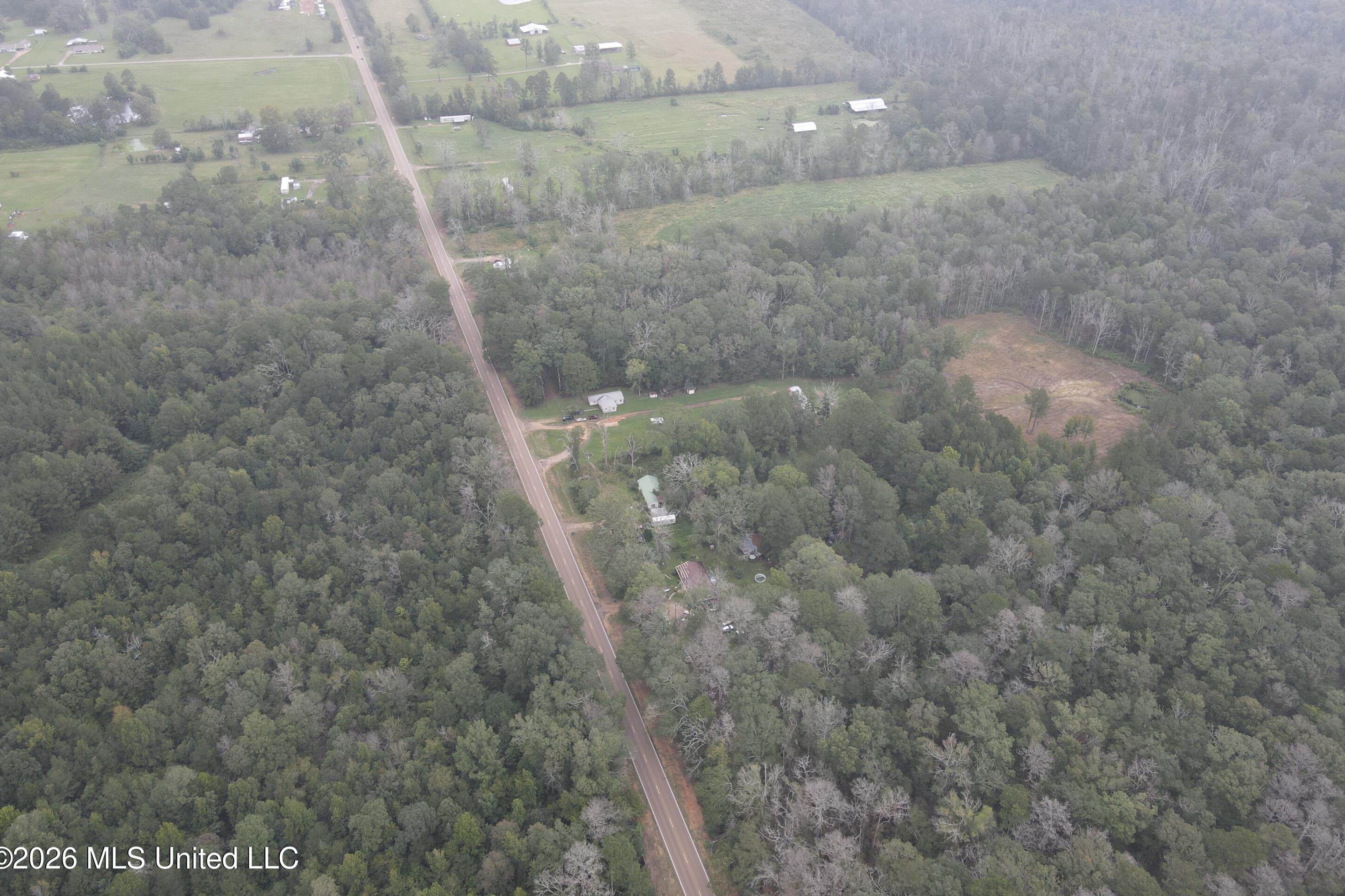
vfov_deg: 49.4
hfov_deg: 69.4
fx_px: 971
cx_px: 688
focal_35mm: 26
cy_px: 381
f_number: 2.8
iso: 100
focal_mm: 4.5
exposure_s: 1/80
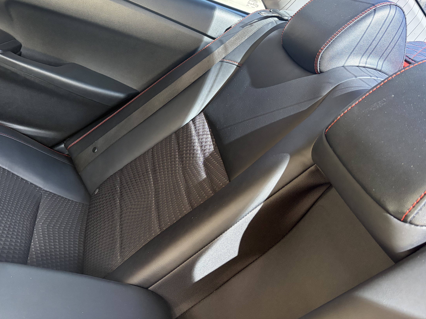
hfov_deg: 53.5
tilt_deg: -22.4
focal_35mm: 34
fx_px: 418
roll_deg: -22.0
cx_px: 165
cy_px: 111
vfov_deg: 41.4
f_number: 1.6
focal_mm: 5.96
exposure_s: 1/60
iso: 250
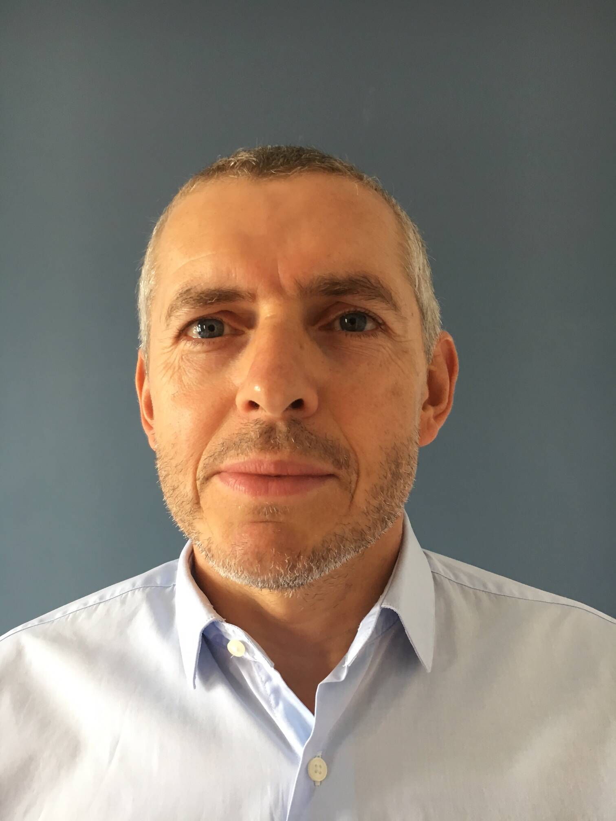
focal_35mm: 29
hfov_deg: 48.2
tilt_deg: +2.0
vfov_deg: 61.7
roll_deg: -0.7
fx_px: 688
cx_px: 308
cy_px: 410
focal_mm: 4.15
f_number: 2.2
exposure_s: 1/33
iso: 100
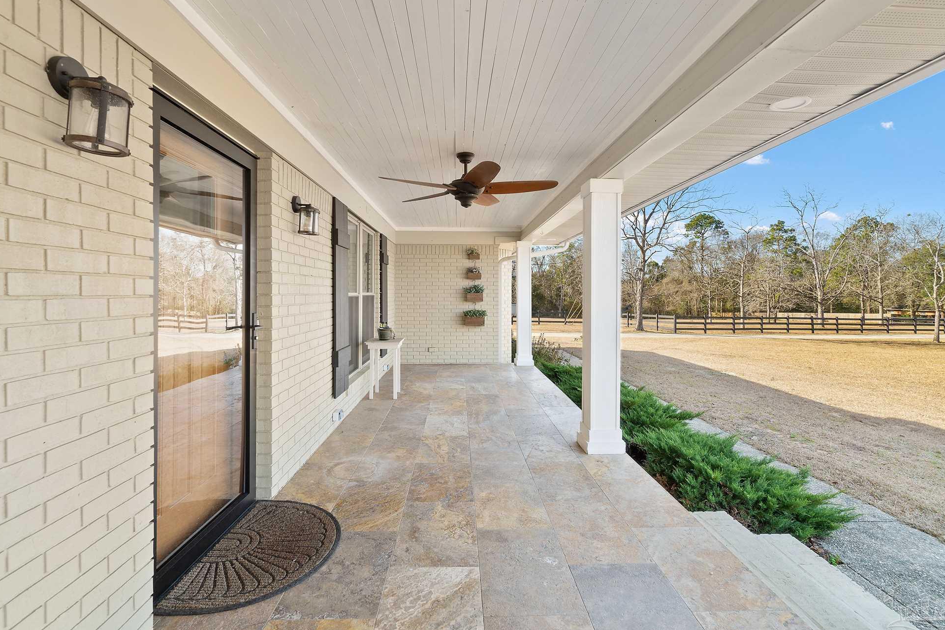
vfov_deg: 73.7
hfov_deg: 96.7
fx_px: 420
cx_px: 468
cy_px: 300
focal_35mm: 16
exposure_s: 1/2.5
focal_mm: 10
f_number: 9
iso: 100
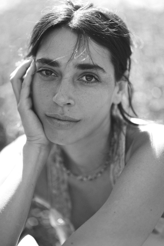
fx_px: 581
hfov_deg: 16.1
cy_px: 123
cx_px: 82
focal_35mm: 85
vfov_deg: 23.9
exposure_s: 1/2000
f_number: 1.8
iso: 100
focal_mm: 85
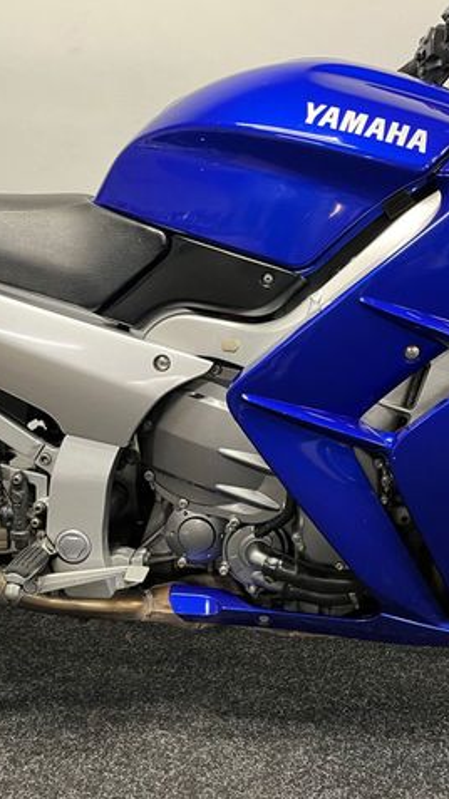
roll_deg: +0.6
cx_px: 248
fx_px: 805
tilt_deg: -14.3
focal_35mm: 38
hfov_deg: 31.1
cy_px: 399
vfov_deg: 52.8
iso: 200
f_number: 1.6
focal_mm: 5.1
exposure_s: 1/50
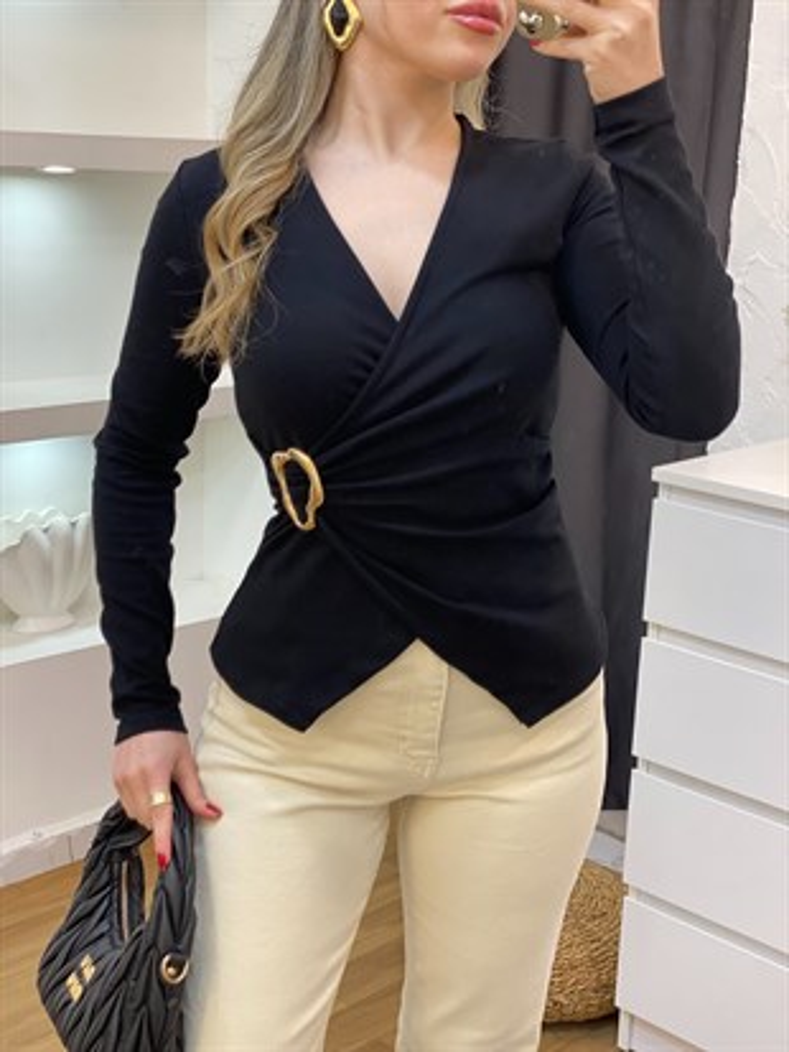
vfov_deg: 36.8
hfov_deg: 28.0
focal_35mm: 52
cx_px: 394
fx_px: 1579
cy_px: 526
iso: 125
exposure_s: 1/100
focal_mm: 6
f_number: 2
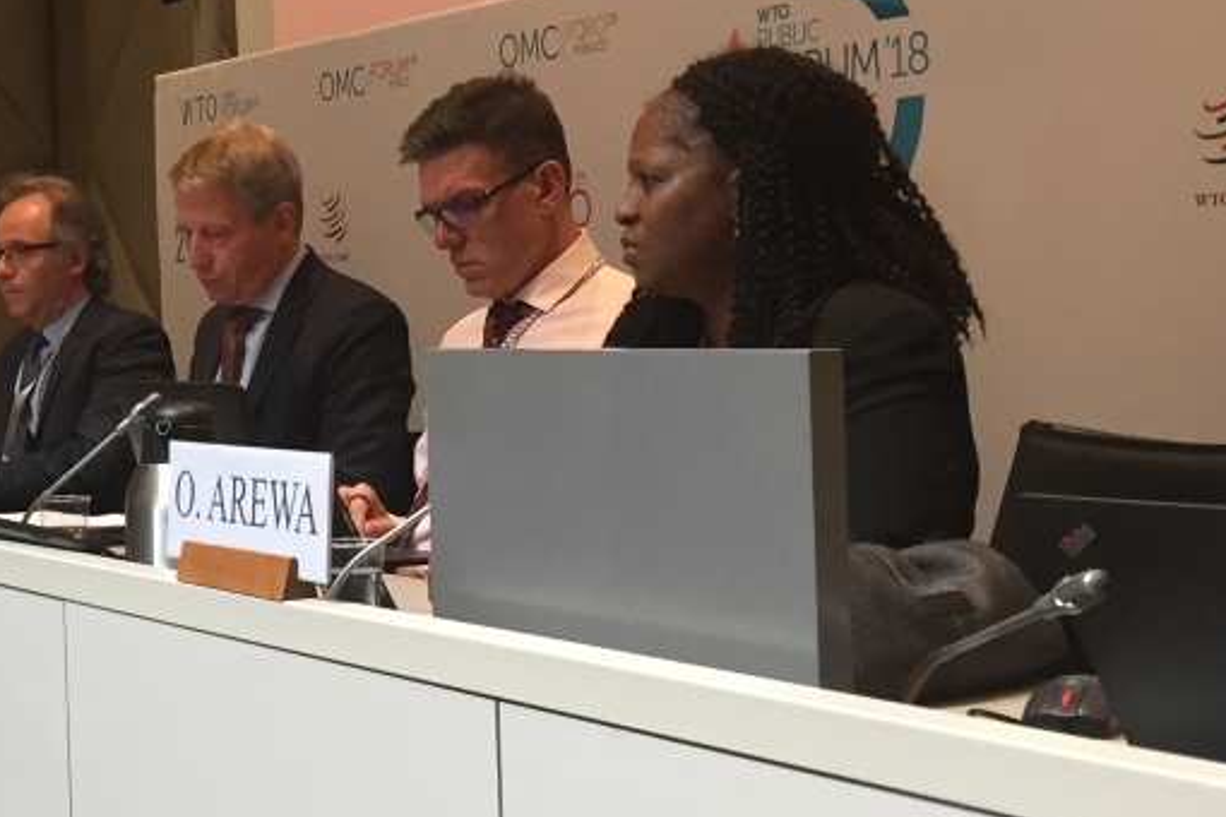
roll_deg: +0.6
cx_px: 120
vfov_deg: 19.2
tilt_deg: -1.8
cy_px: 322
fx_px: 2418
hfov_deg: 27.4
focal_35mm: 71
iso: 125
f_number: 2.2
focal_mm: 4.15
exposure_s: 1/33
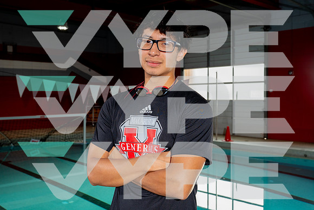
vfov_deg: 31.2
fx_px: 375
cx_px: 157
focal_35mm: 43
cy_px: 105
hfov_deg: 45.4
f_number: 8
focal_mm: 43
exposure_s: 1/250
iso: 1000
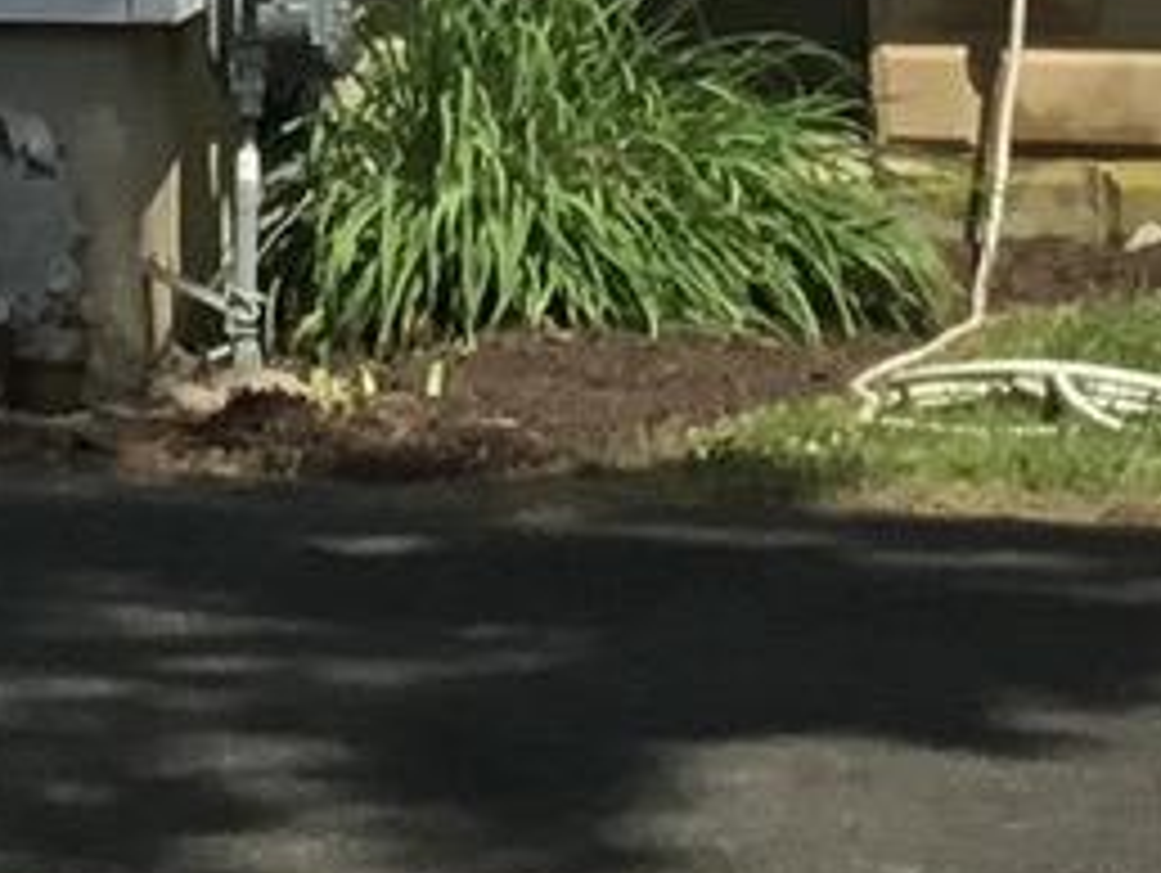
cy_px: -2016
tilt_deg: +10.5
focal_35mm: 246
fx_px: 8258
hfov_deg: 8.0
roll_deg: -1.2
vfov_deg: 5.6
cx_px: 261
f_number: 2.4
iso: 25
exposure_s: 1/1359
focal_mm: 3.3
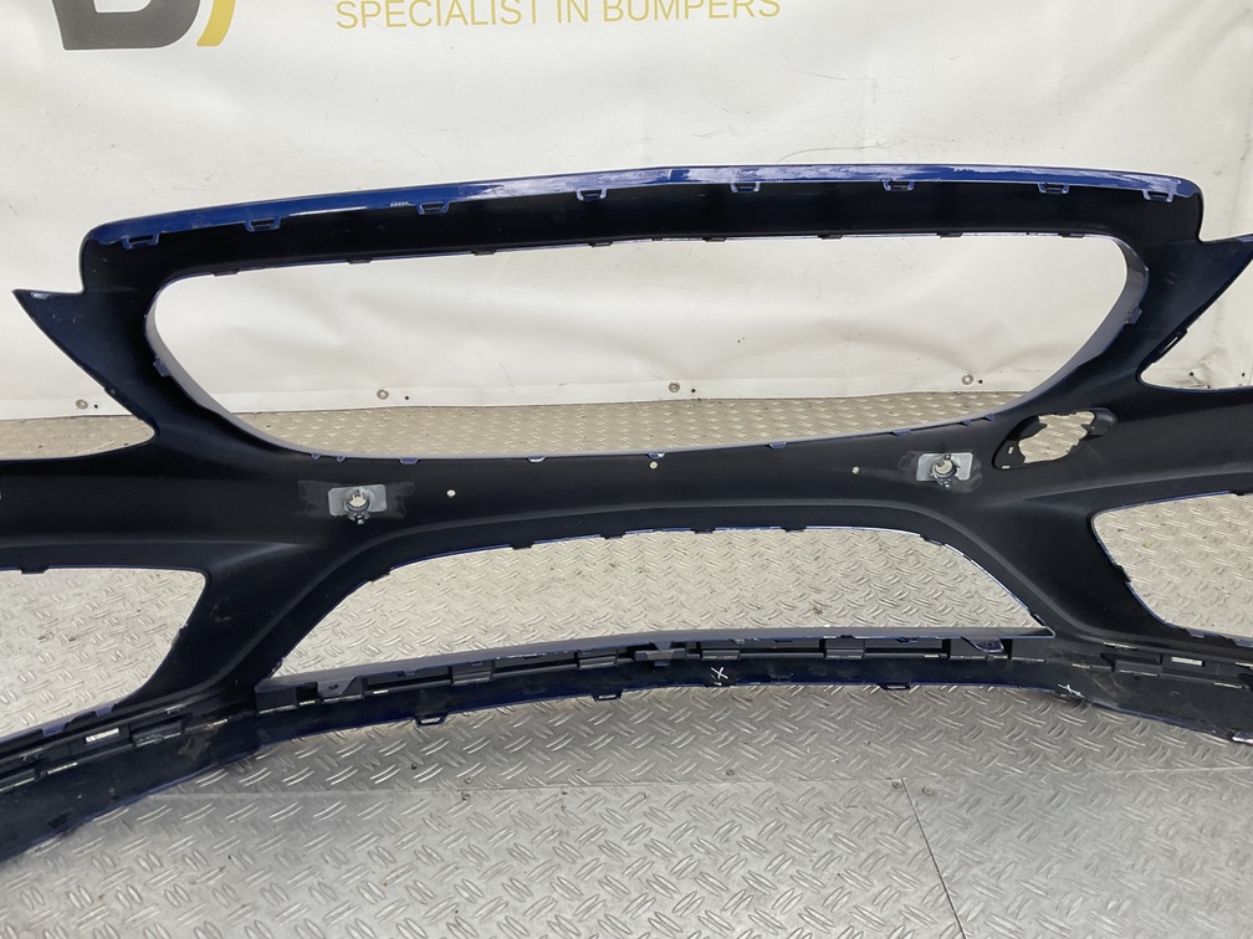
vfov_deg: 48.2
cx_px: 626
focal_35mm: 29
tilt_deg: -23.3
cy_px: 470
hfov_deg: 61.7
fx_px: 1050
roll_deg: -0.3
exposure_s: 1/120
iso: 25
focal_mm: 3
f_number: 1.8
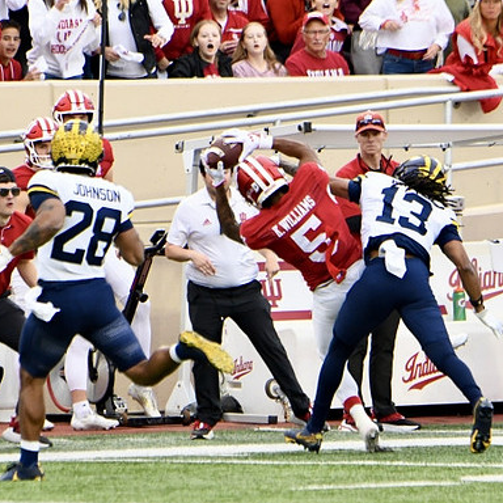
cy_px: 252
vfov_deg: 2.8
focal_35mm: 616
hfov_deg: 2.8
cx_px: 266
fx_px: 10127
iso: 2000
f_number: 5.6
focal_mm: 320
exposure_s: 1/1000
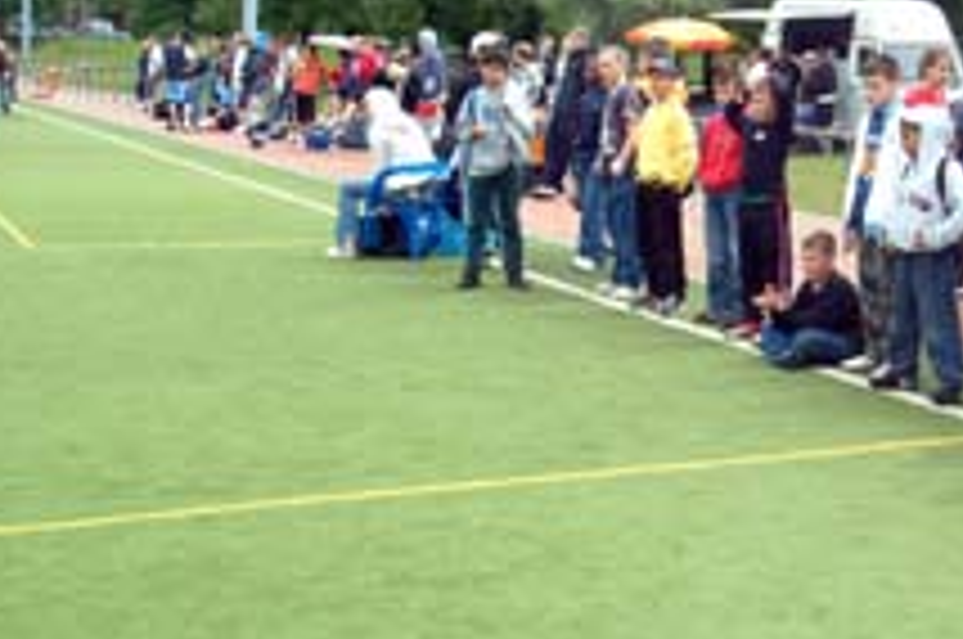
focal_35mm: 60
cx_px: 909
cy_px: 274
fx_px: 1604
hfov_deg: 31.5
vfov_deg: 22.5
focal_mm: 19
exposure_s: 1/350
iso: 400
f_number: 9.5
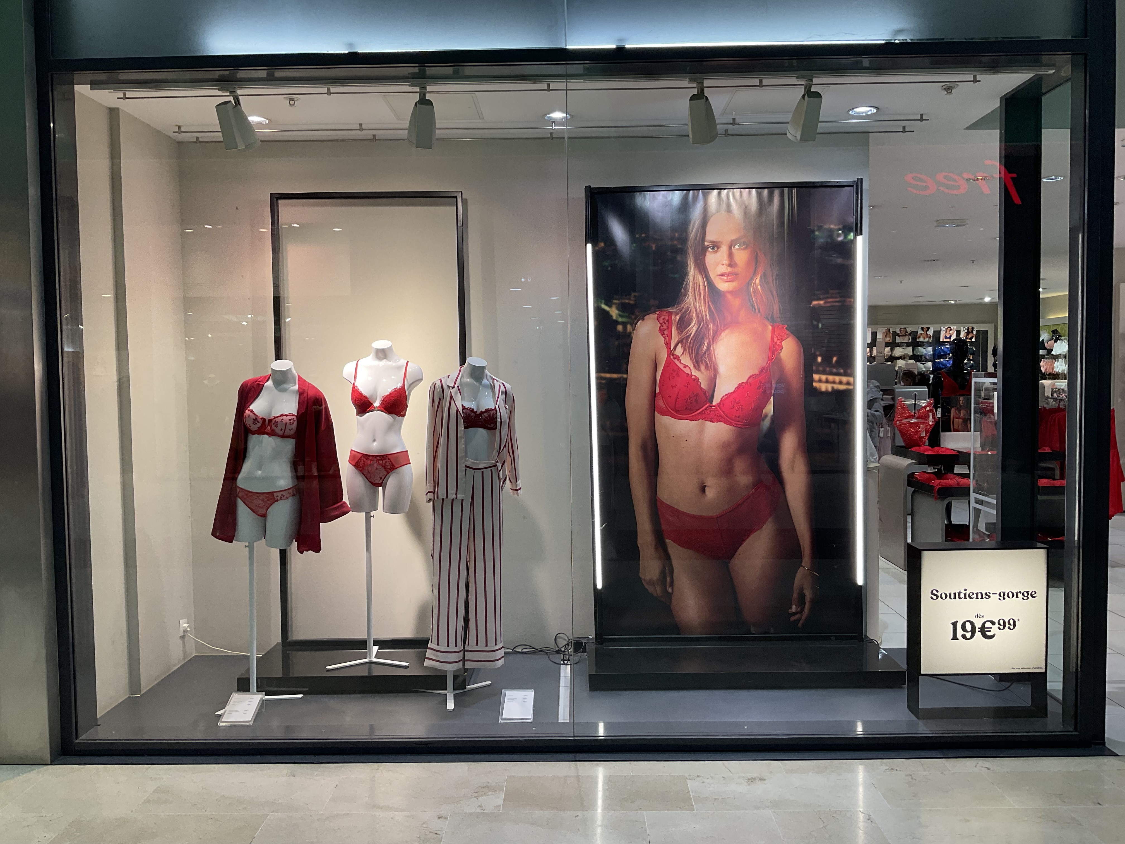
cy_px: 422
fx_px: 942
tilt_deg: -2.5
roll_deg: +0.8
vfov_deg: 48.2
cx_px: 562
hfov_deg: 61.7
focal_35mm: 29
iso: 20
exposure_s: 1/100
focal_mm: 3
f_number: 1.8
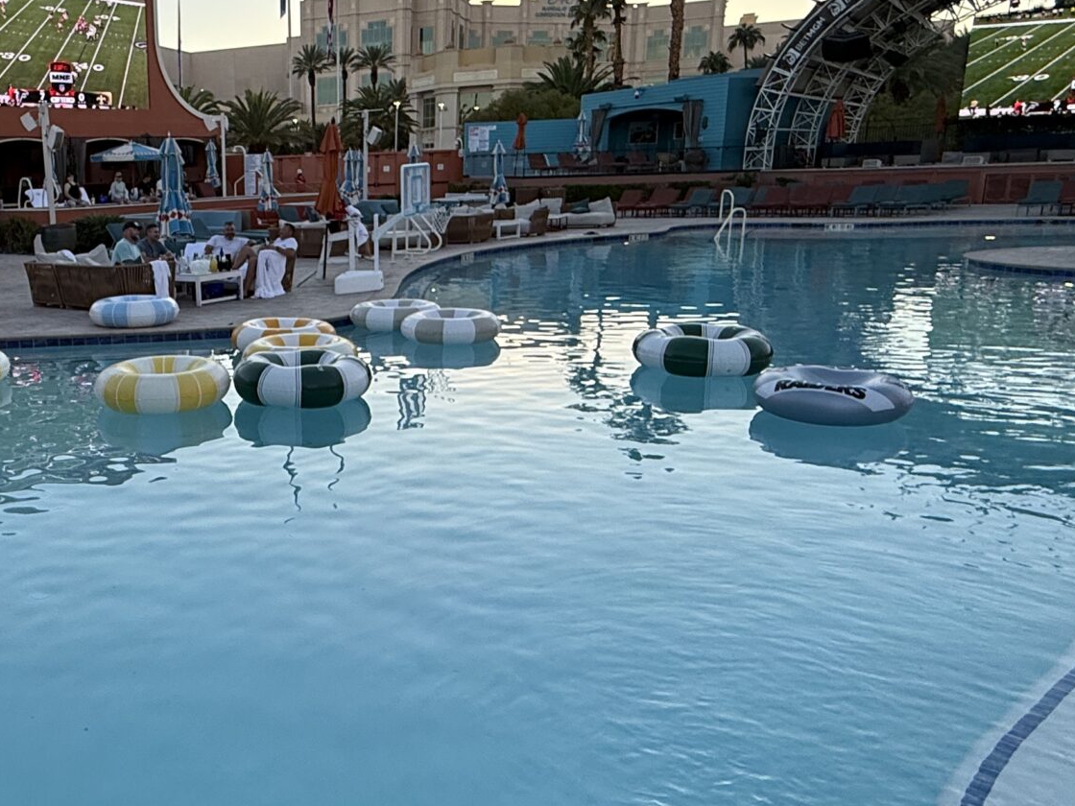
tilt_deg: -11.9
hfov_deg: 52.7
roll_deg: +2.5
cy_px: 422
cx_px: 197
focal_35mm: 32
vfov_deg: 44.1
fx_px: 994
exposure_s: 1/381
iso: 64
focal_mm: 2.22
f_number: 2.2
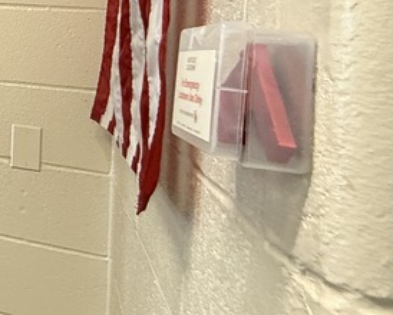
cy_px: -1
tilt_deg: +0.2
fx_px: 594
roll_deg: -4.1
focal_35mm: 51
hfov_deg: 23.8
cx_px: -268
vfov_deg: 27.9
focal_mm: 2.22
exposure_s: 1/51
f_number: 2.2
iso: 400
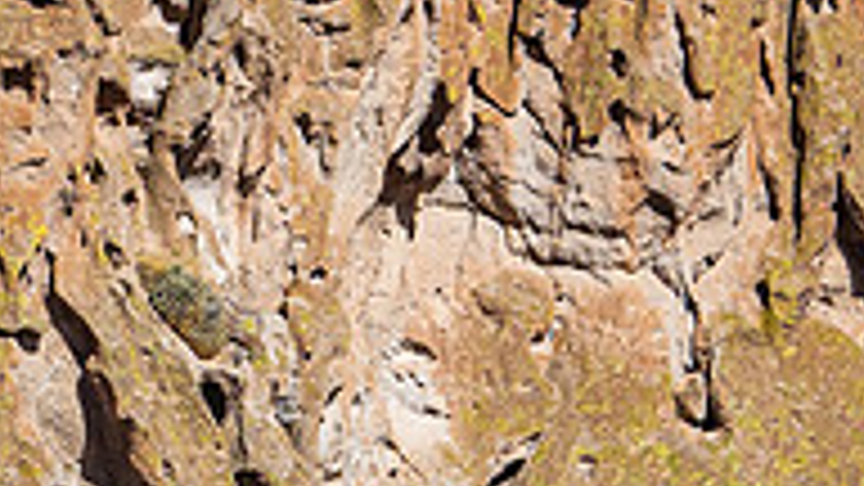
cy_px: 488
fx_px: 28248
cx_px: -535
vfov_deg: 1.0
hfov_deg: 1.8
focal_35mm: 1233
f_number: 7.1
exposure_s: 1/400
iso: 200
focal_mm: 150
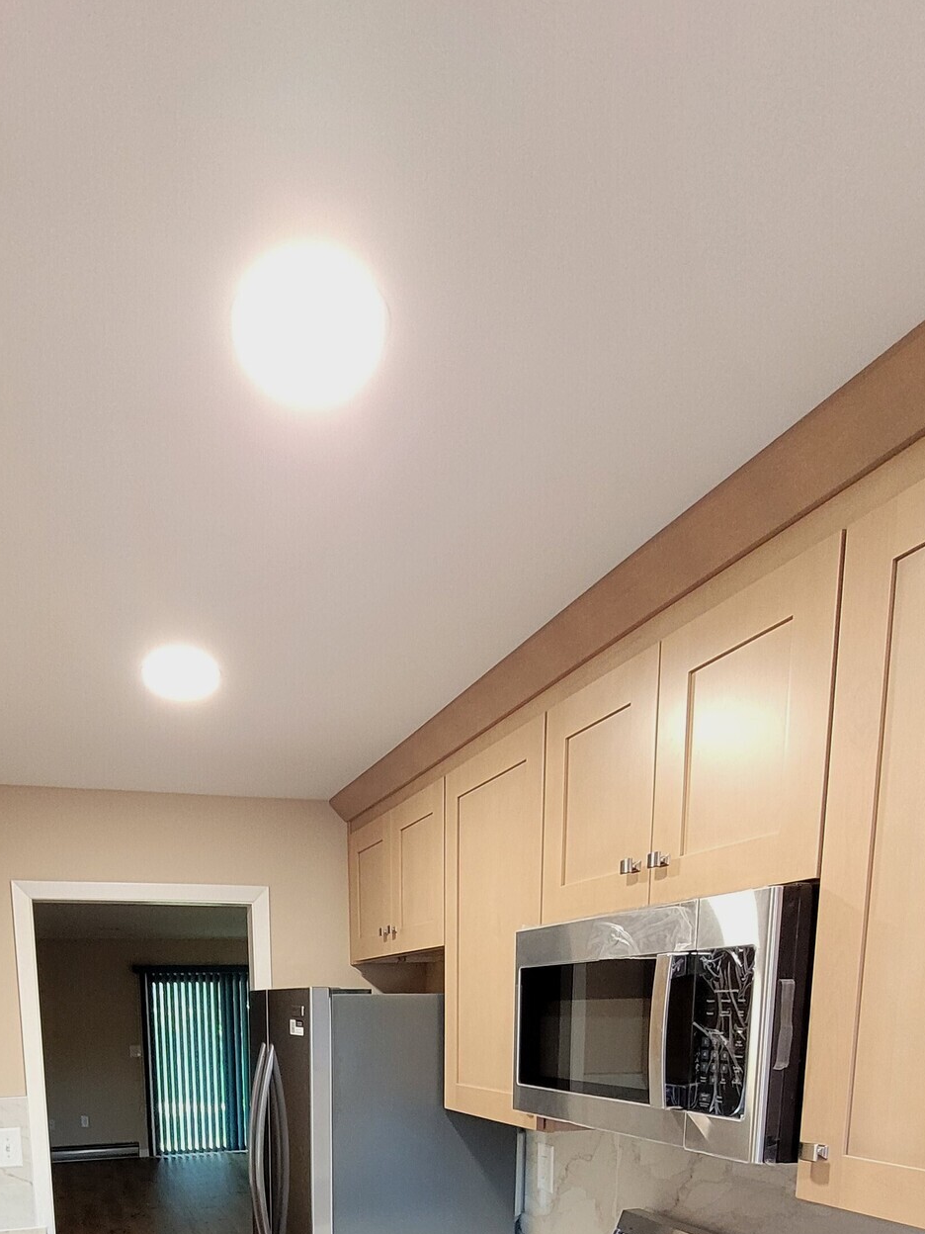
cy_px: 1128
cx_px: 323
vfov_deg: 59.9
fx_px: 855
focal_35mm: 24
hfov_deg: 55.8
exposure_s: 1/40
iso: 400
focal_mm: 1.74
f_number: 2.2
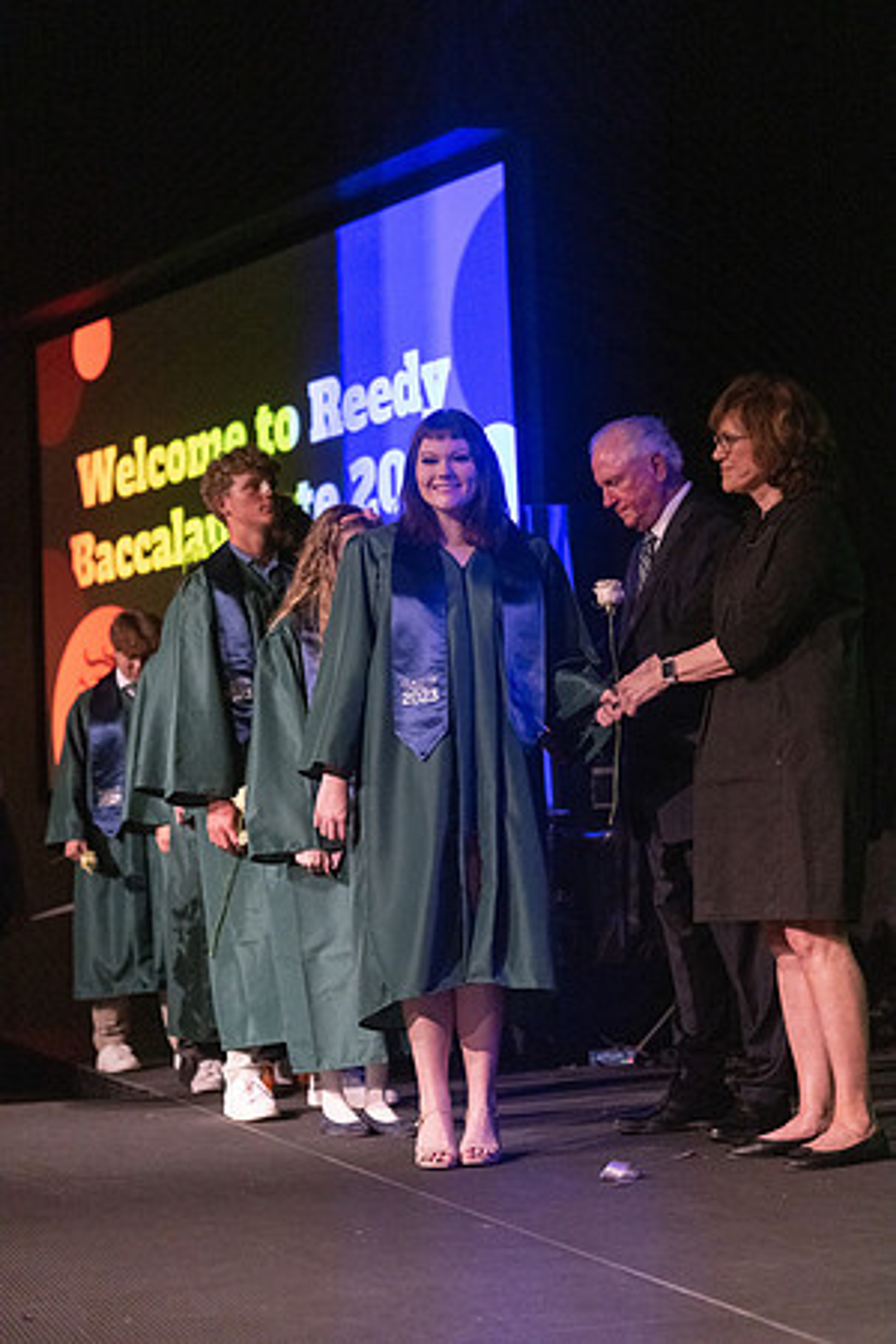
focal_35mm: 70
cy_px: 672
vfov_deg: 28.8
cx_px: 448
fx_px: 2613
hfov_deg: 19.5
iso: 16000
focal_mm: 70
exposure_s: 1/1000
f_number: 2.8
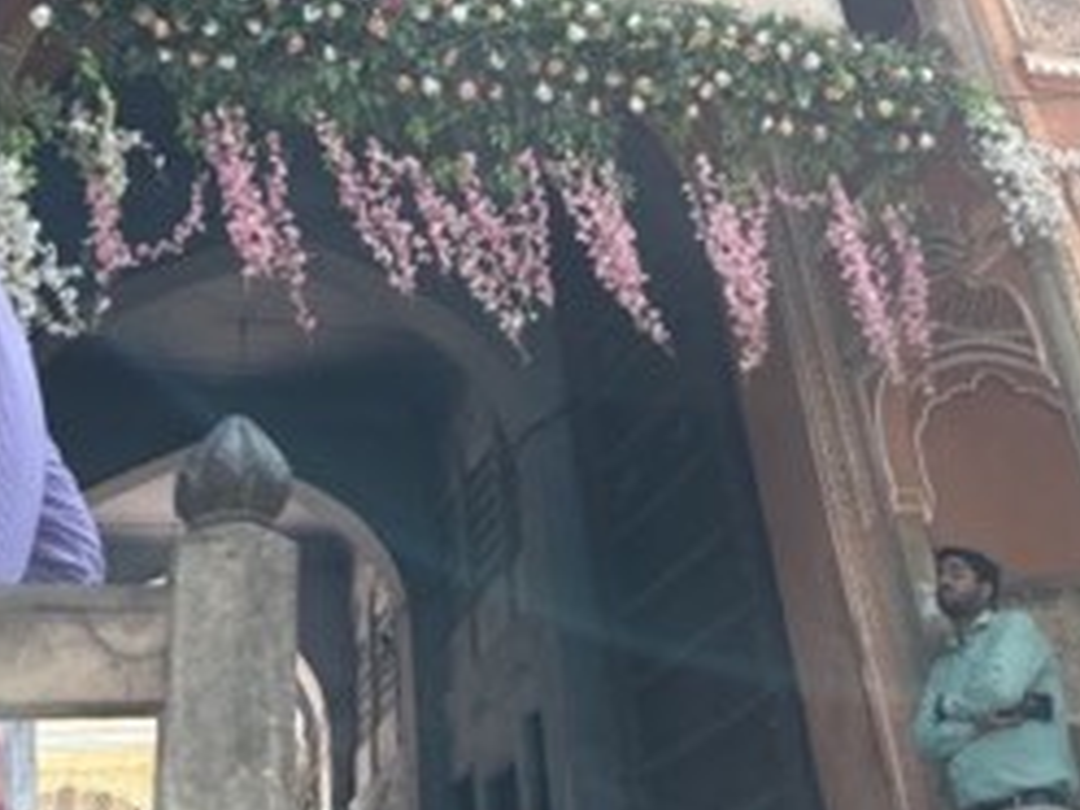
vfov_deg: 29.7
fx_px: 1466
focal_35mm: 47
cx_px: 540
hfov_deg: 40.4
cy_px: 100
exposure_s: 1/437
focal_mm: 5.96
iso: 50
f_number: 1.6
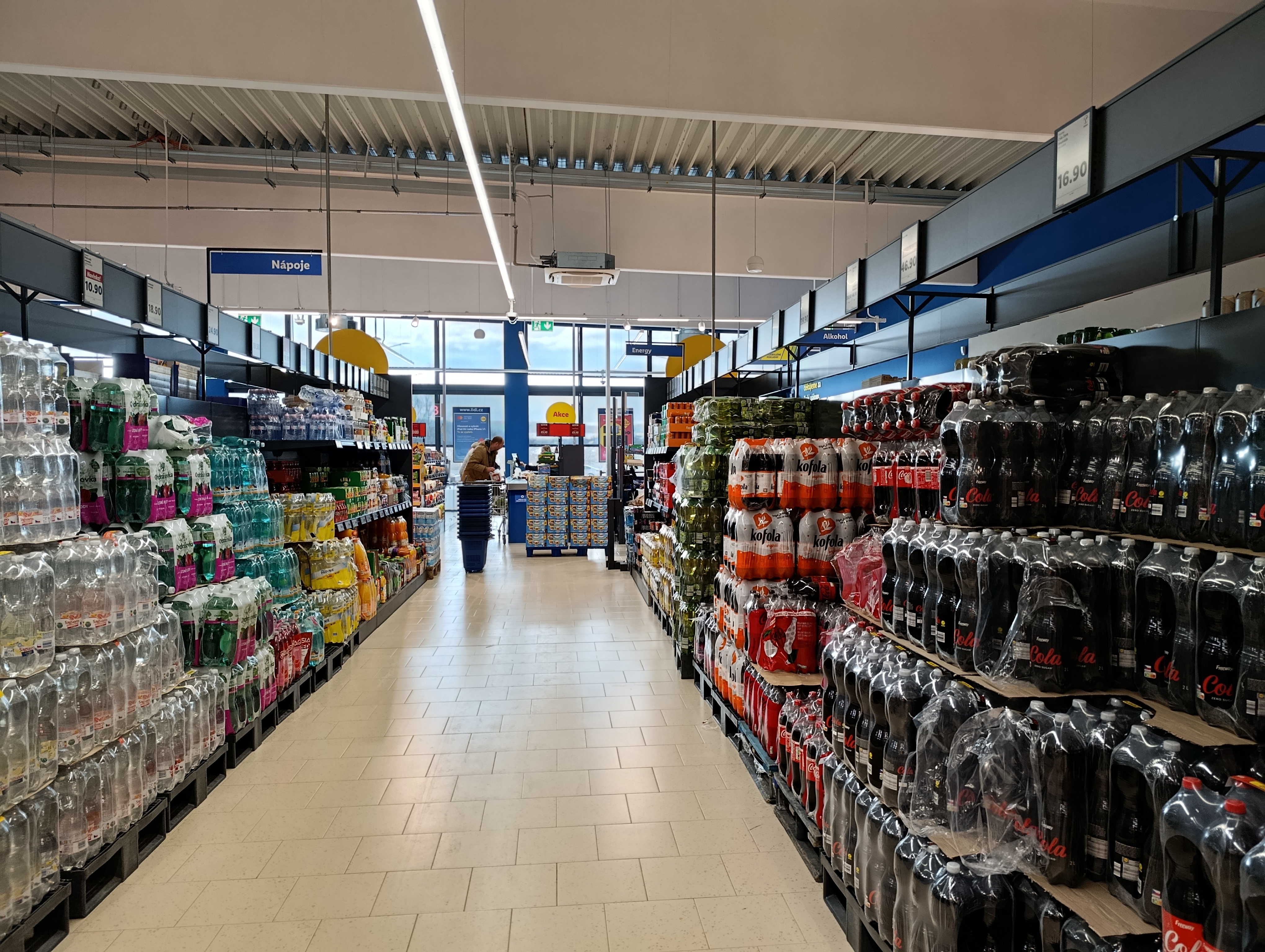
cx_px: 632
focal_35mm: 23
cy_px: 476
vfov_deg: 59.0
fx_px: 842
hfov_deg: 73.8
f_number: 1.65
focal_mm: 6.11
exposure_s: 1/100
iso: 382
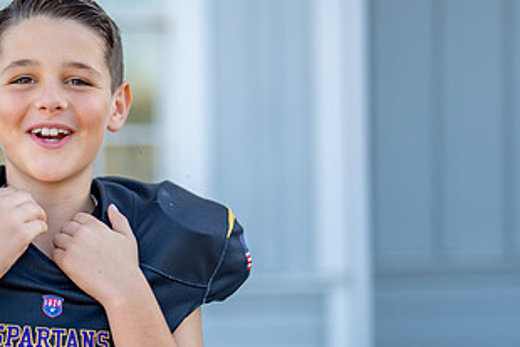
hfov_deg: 20.9
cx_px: 74
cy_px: 214
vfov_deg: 14.3
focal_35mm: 96
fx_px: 1387
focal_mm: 50
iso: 100
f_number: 1.2
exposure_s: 1/2000
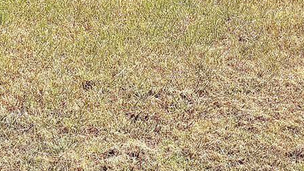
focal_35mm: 113
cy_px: -194
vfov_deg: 9.8
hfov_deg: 18.8
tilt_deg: -1.4
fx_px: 911
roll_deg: +0.1
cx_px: 239
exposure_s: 1/4167
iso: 80
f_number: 1.78
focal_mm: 6.76
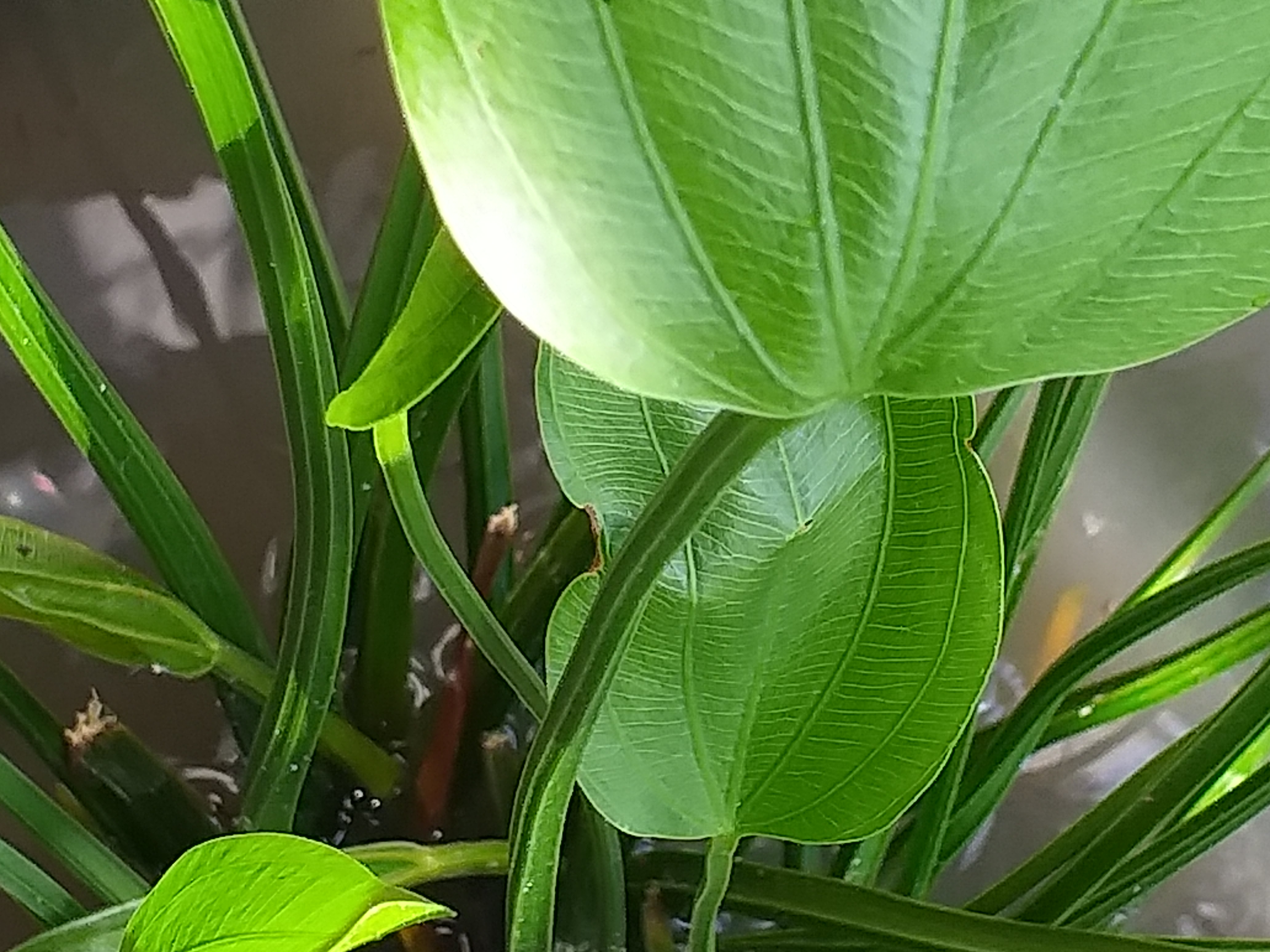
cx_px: 635
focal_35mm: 26
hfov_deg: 67.3
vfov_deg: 53.1
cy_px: 476
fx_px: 954
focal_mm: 3.6
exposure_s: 1/121
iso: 40
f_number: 1.9
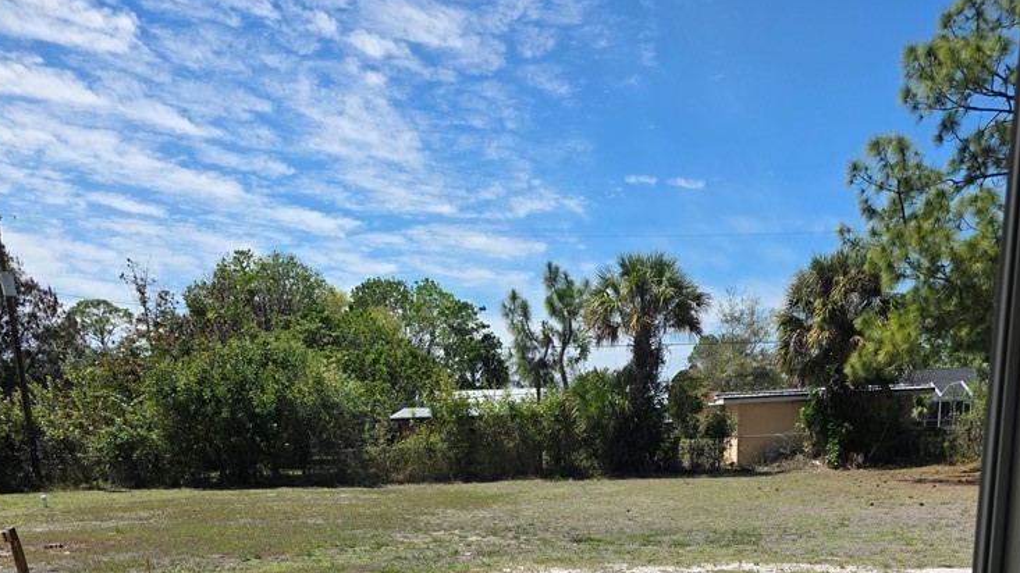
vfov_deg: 29.6
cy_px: 663
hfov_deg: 56.6
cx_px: 515
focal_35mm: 35
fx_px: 946
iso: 80
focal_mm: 6.25
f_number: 1.7
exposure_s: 1/7626
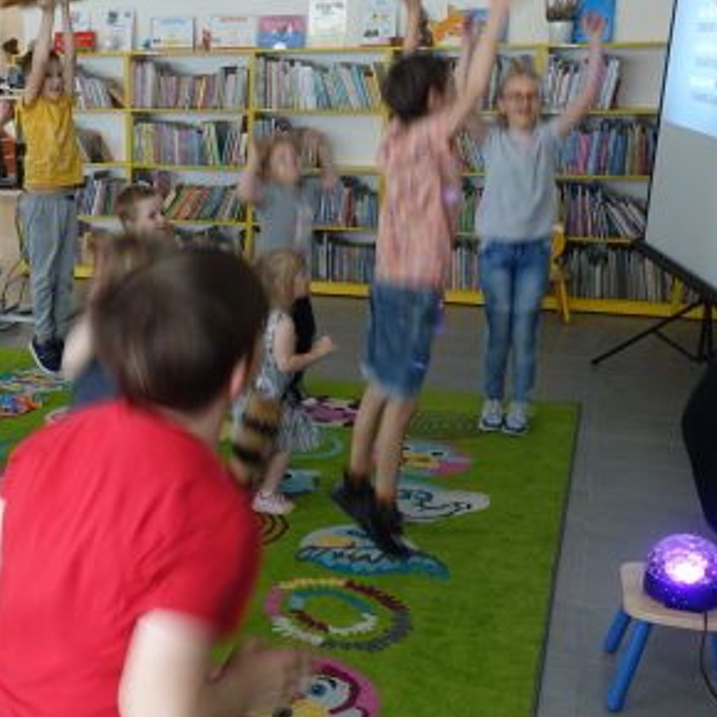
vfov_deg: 37.4
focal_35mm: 45
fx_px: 1055
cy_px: 426
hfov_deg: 36.2
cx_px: 134
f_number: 2.8
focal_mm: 8.8
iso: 160
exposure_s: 1/30
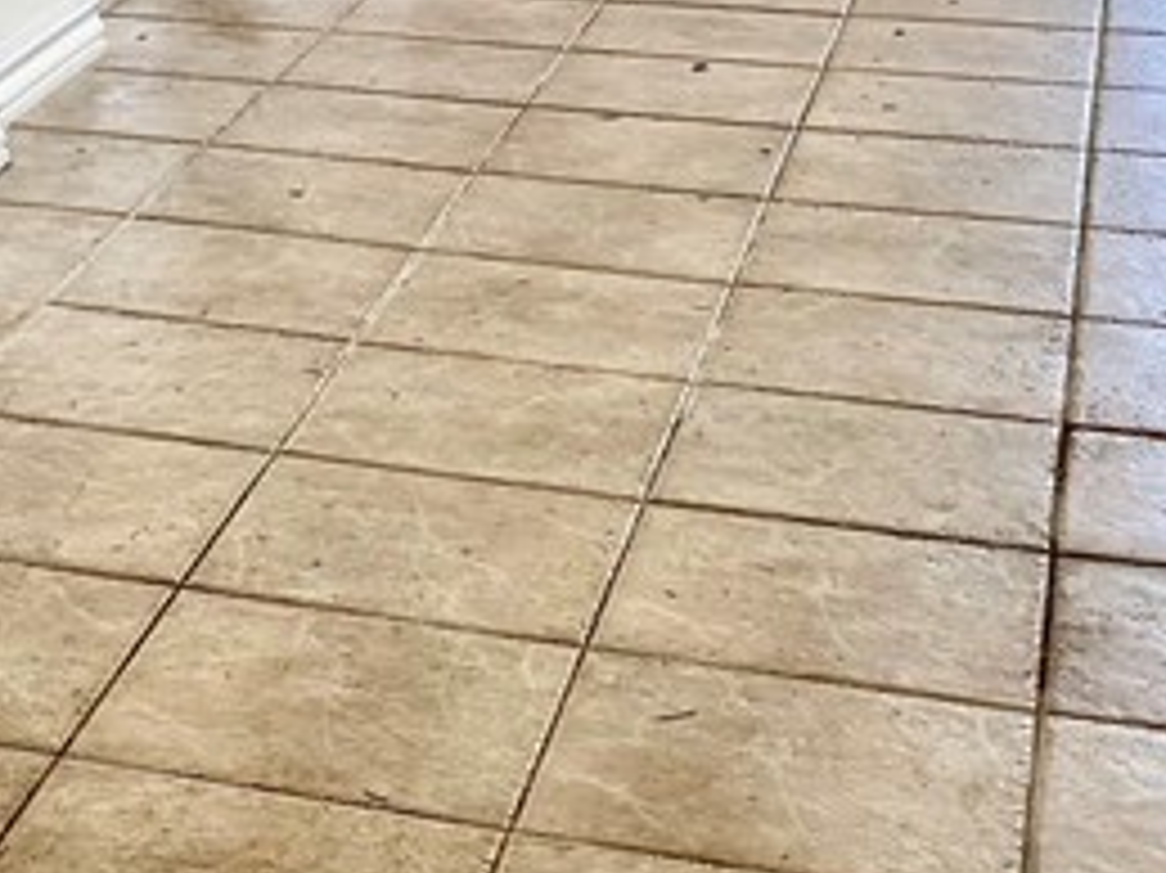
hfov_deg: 18.8
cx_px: -441
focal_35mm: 95
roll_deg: +2.8
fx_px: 3198
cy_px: -729
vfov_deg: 13.8
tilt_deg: -0.3
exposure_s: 1/120
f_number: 1.78
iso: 64
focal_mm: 6.76
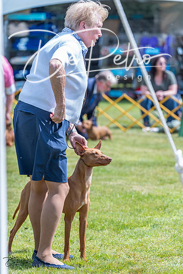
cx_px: 92
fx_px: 1304
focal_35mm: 171
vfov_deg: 12.0
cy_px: 137
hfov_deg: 8.0
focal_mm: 171
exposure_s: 1/1000
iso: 400
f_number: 5
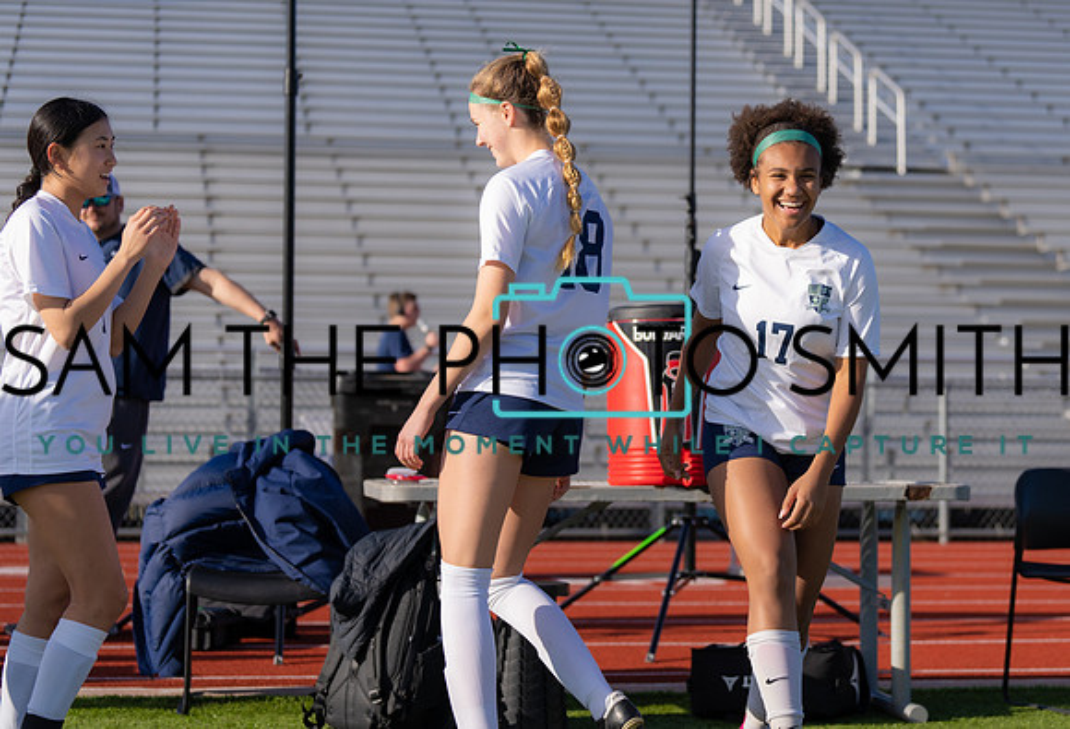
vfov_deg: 16.2
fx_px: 2558
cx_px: 627
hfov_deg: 23.6
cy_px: 311
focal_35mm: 86
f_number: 2.8
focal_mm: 70
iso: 200
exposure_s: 1/3200
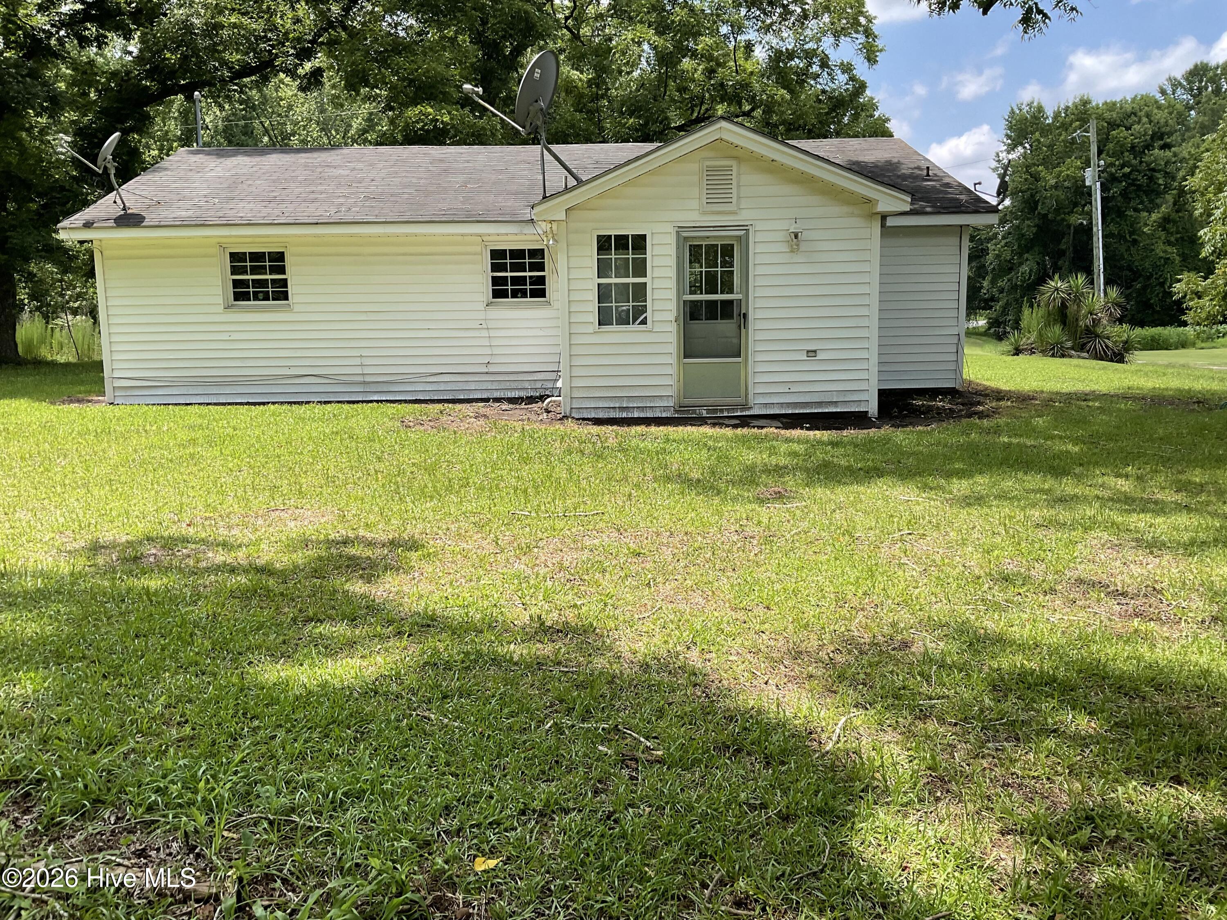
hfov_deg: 61.7
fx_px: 1028
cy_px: 460
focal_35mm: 29
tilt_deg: -9.4
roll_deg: +0.4
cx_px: 614
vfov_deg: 48.2
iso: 16
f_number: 1.8
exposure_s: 1/912
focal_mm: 3
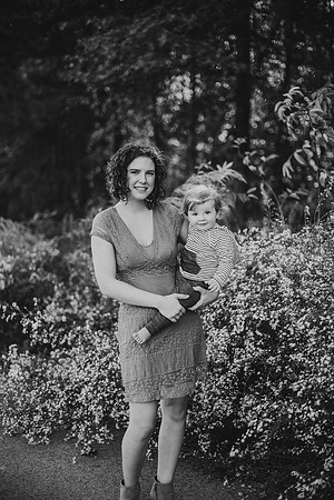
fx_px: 696
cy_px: 250
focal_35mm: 50
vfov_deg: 39.6
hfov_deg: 27.0
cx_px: 167
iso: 200
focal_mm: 50
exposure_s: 1/1600
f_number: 1.8
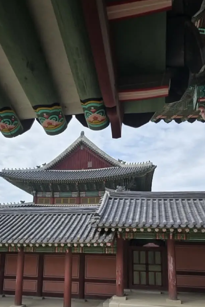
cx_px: 86
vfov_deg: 56.5
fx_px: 282
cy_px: 194
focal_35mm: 33
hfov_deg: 39.9
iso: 12
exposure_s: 1/588
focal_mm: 6.3
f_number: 1.7
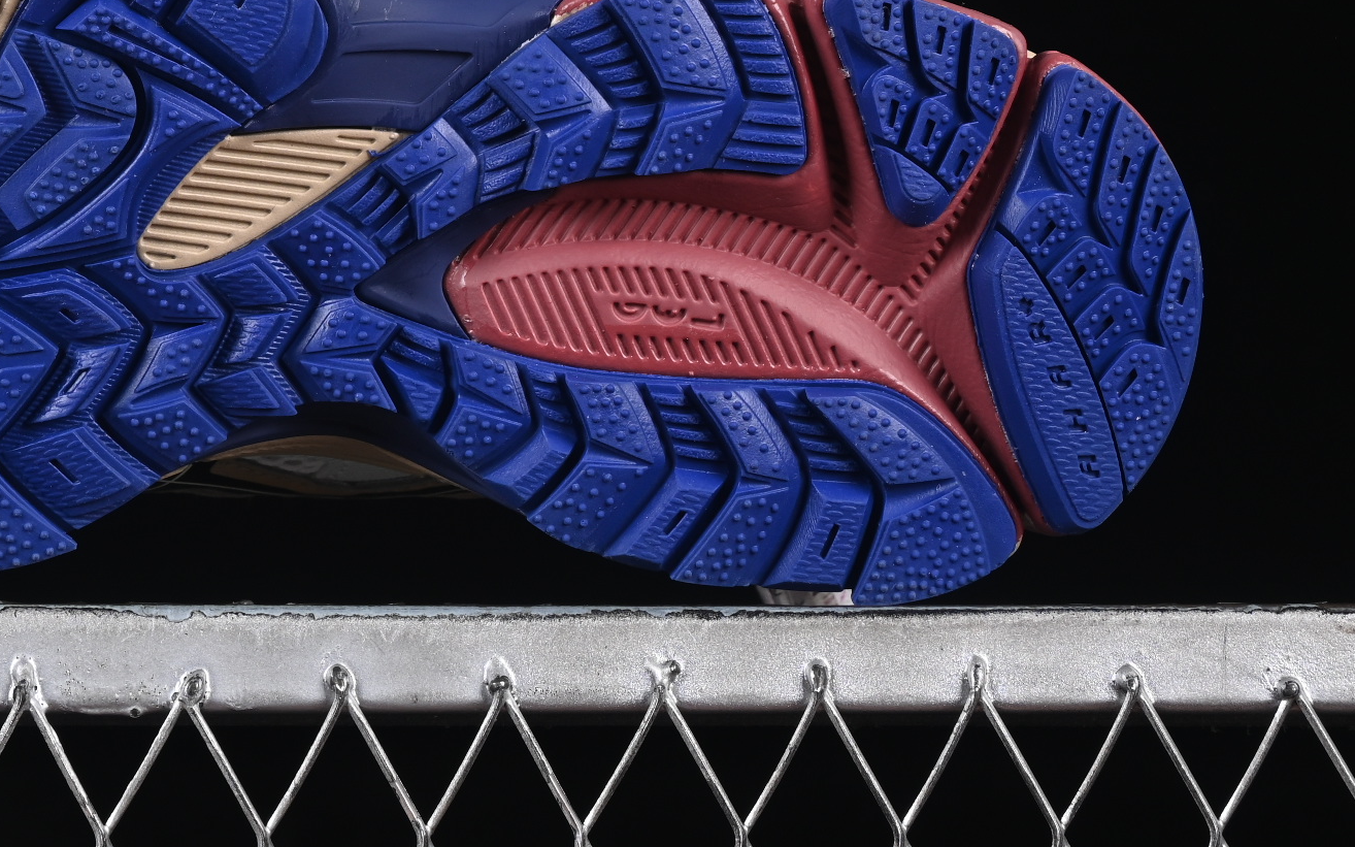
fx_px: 5982
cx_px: 219
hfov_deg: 12.8
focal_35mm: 162
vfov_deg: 8.1
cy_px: 12
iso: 160
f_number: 7.1
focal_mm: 50
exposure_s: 1/80
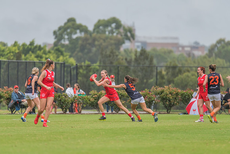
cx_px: 115
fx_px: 3675
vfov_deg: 2.4
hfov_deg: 3.6
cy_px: 77
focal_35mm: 575
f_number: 8
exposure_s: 1/1250
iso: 800
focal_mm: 550
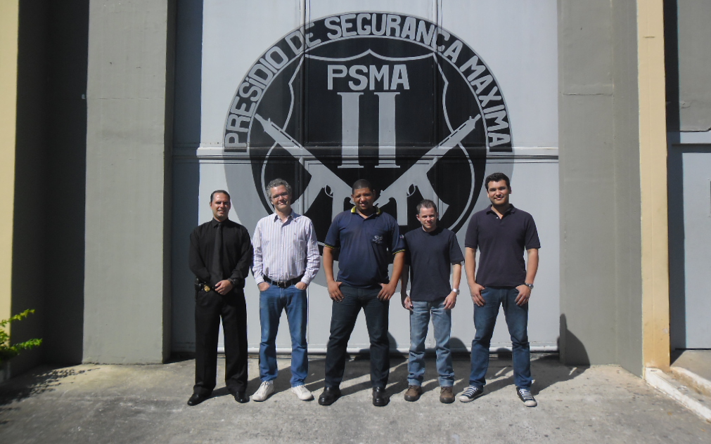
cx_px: 357
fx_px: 562
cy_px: 216
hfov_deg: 64.6
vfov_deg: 43.1
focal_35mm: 29
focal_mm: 4.9
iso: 80
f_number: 9
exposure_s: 1/250
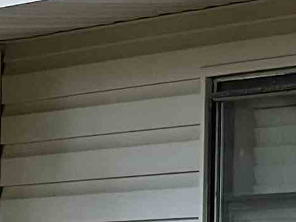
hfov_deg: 3.8
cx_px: -596
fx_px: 4284
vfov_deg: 2.9
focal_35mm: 501
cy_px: 478
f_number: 2.8
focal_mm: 9
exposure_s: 1/99
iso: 80
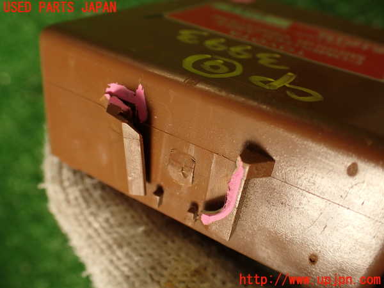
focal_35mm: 32
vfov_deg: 44.2
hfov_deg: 56.8
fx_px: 355
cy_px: 144
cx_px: 192
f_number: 2.4
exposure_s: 1/80
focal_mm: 5.79
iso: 100
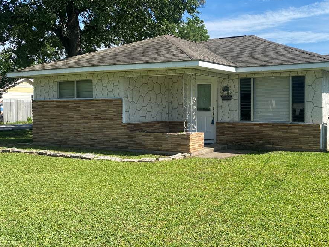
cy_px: 115
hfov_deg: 47.8
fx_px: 361
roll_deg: +0.1
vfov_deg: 37.7
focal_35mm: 38
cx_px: 232
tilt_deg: -1.2
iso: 32
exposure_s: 1/1996
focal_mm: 4.25
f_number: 1.8
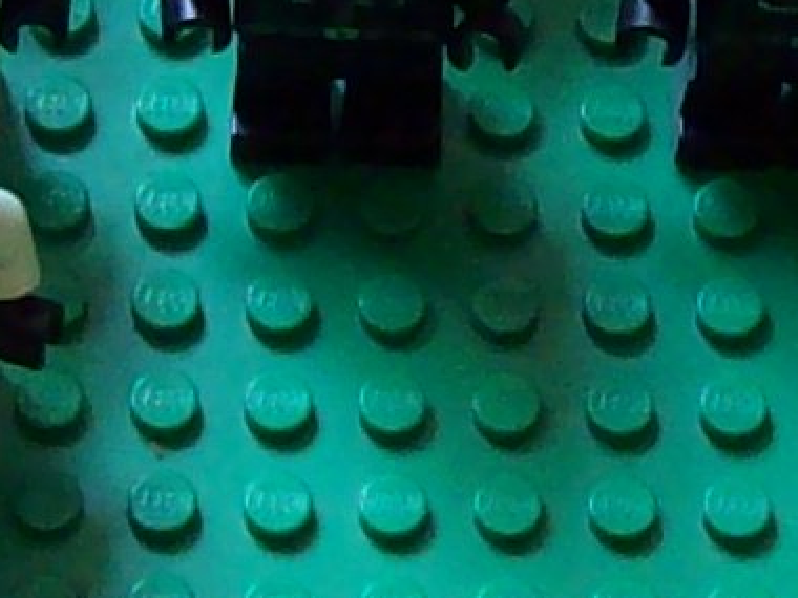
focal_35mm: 270
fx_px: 6224
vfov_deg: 5.5
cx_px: 529
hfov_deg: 7.3
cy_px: -287
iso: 160
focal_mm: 6
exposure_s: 1/21.9
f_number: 2.7
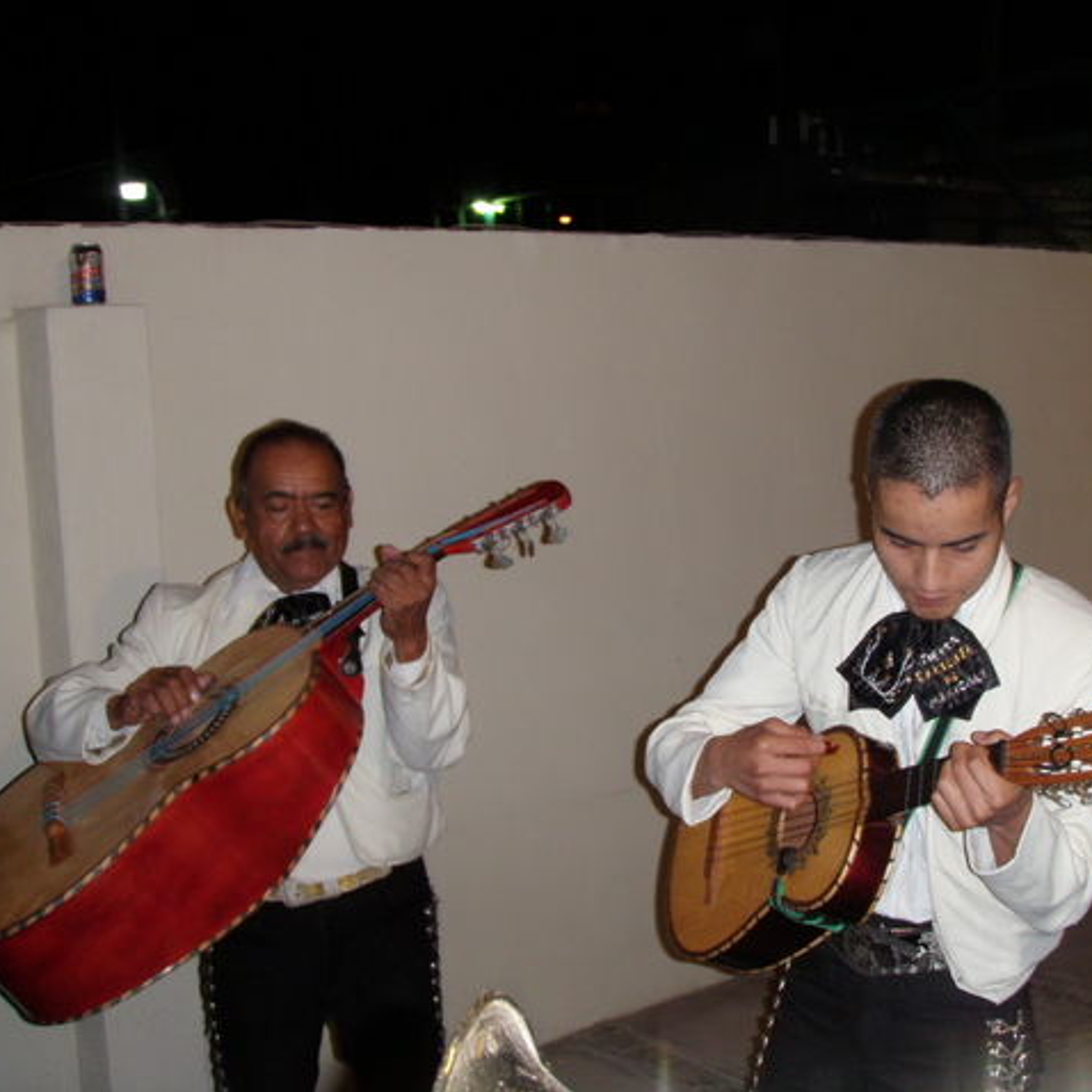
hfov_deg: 37.2
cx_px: 722
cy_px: 546
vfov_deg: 37.6
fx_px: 1606
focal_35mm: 45
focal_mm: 6.7
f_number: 3.5
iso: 160
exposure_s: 1/30
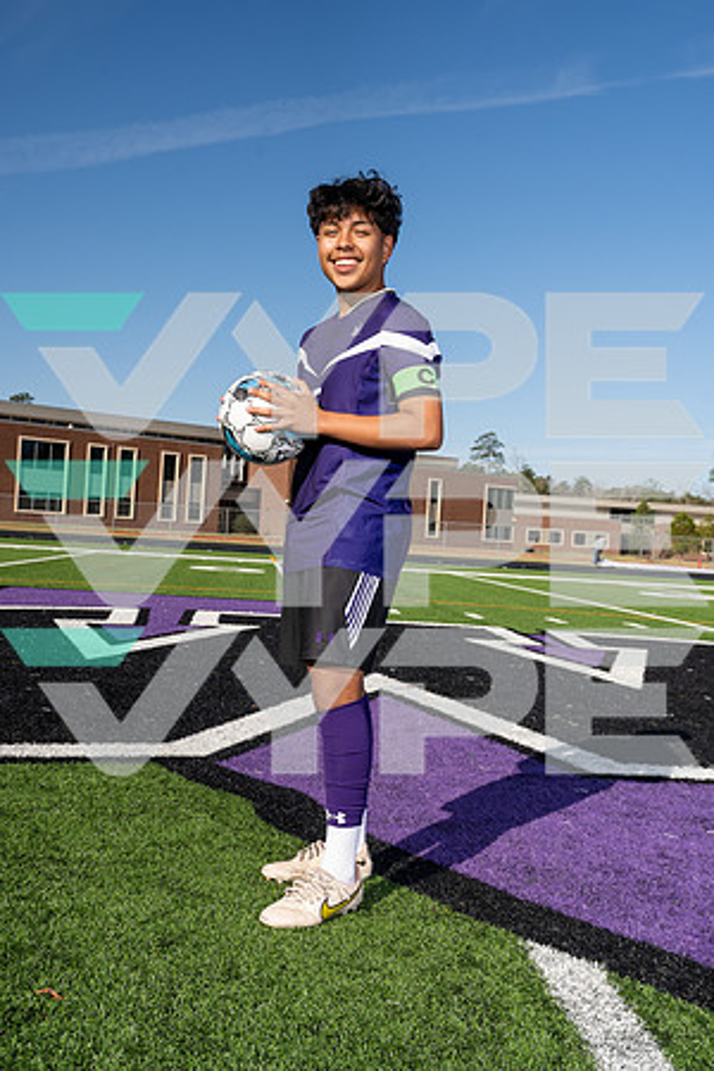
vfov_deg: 48.5
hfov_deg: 33.4
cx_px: 357
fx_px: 1190
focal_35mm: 40
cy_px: 536
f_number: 8
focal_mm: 40
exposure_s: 1/250
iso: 100
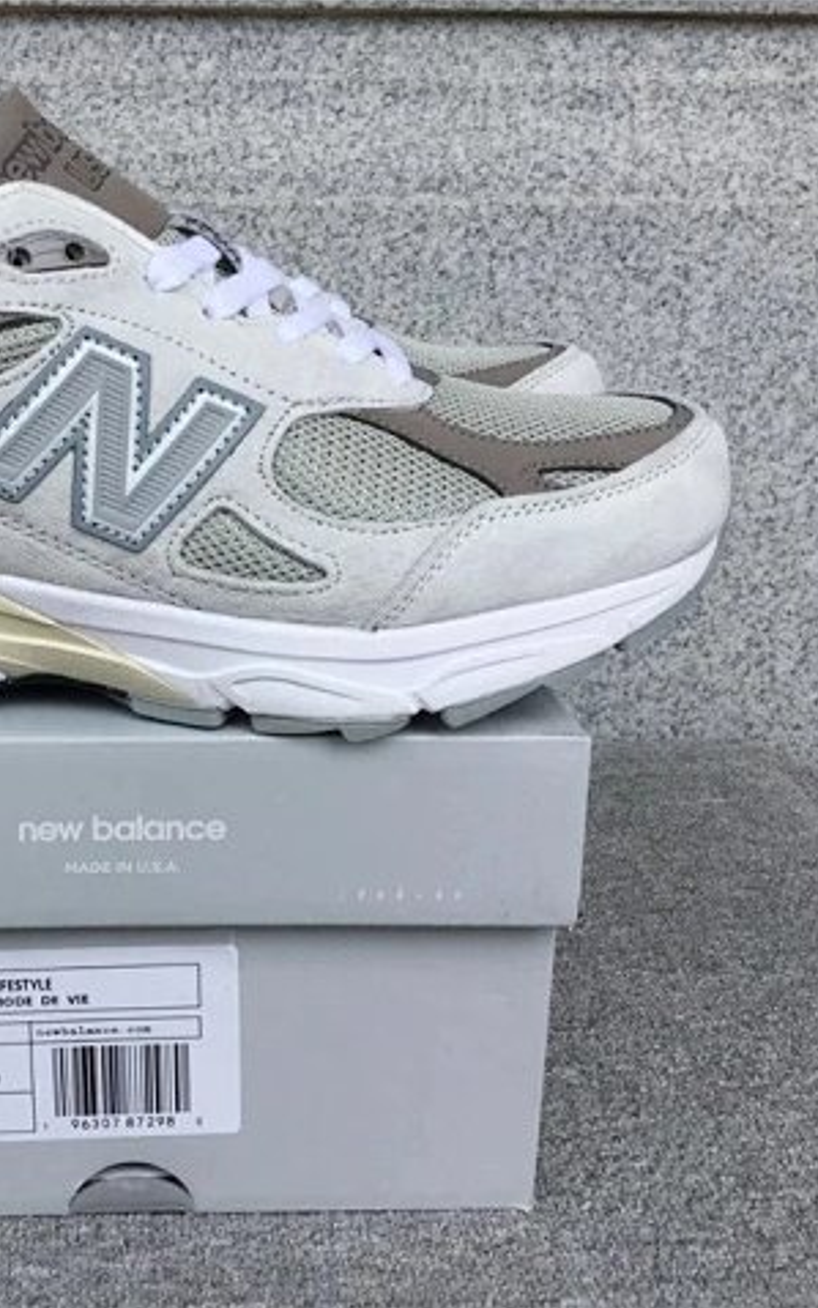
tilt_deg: -18.0
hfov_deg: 28.4
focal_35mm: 44
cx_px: 129
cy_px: 654
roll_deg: -0.2
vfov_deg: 45.3
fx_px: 1568
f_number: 2.4
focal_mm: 3.3
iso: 25
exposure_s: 1/708
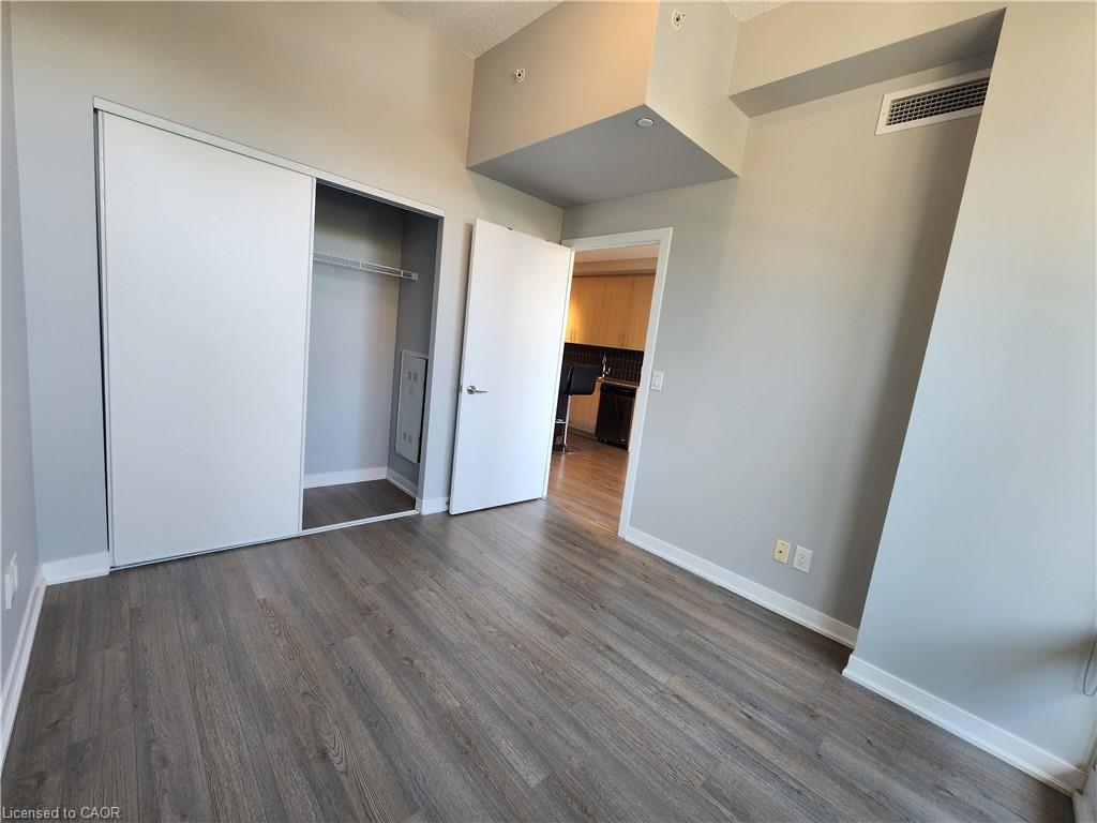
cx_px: 548
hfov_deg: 106.2
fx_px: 412
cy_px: 412
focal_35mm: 13
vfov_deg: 89.9
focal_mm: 2.2
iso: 160
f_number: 2.2
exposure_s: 1/60
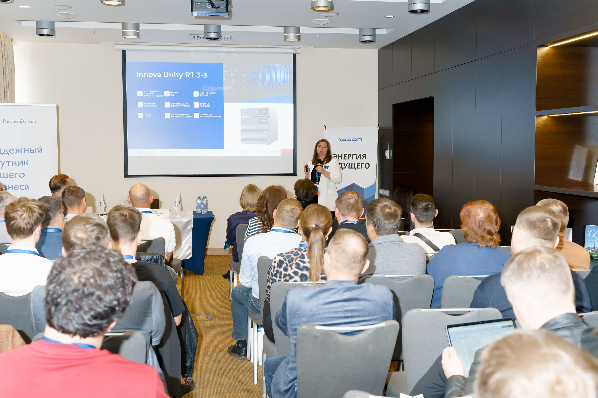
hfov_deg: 49.5
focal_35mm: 39
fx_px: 648
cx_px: 299
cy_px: 199
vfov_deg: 34.2
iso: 1600
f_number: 4.5
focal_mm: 38
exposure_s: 1/125
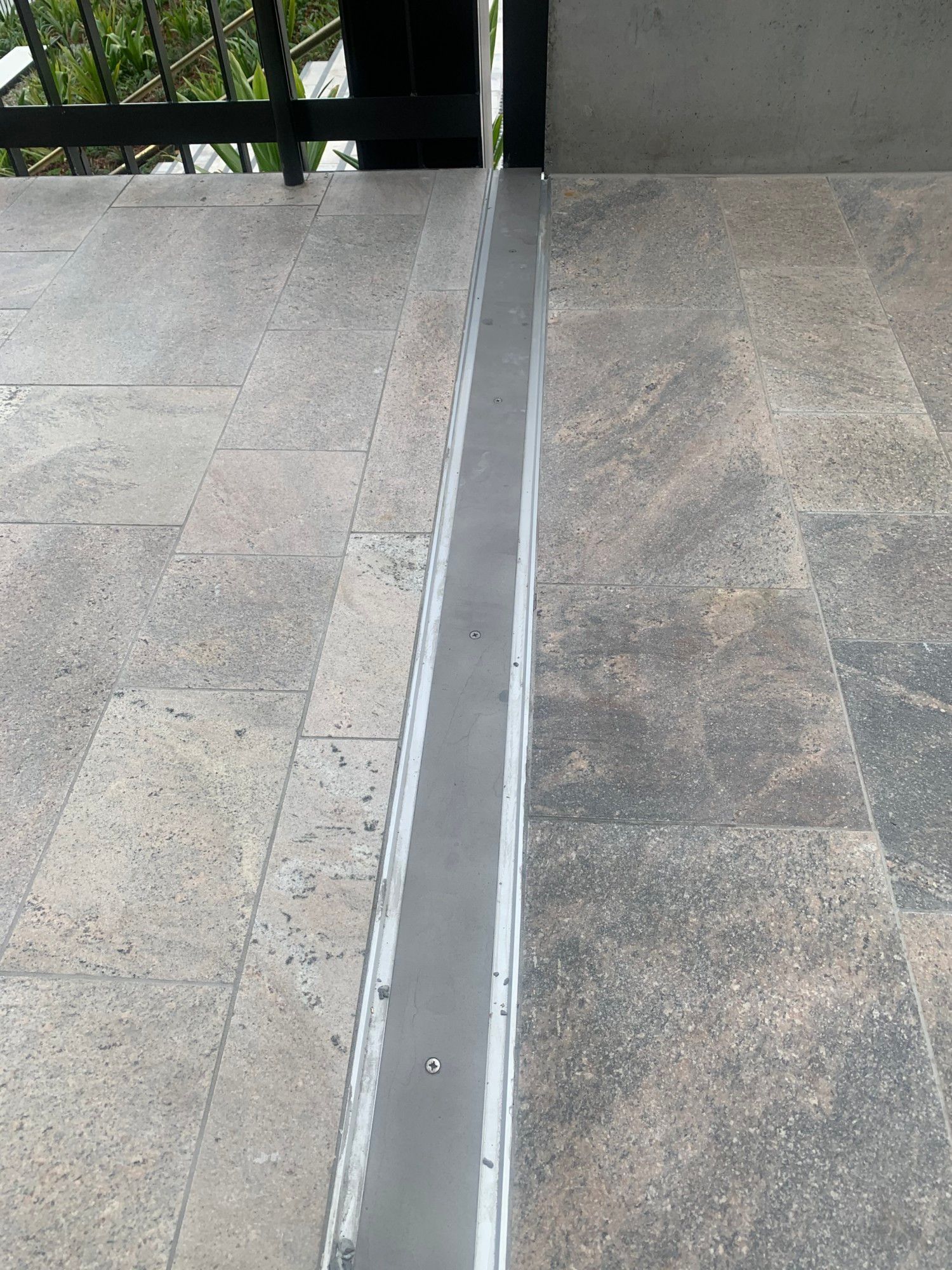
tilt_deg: -46.4
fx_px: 953
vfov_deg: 67.3
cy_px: 635
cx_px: 476
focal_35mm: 26
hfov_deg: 53.1
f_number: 1.8
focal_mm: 4.25
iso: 25
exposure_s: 1/587
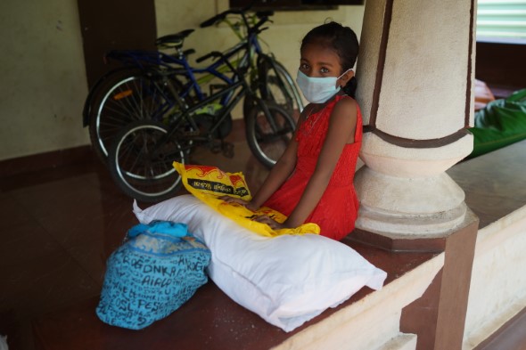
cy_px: 175
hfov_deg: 54.4
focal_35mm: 35
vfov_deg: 37.8
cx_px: 263
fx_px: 511
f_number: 2
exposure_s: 1/160
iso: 100
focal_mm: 35
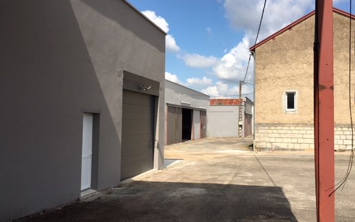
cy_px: 105
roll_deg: -0.1
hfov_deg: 56.6
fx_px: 329
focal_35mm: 34
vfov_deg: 37.3
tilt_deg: +4.4
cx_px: 190
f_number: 2.2
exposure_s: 1/1709
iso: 25
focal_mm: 4.15
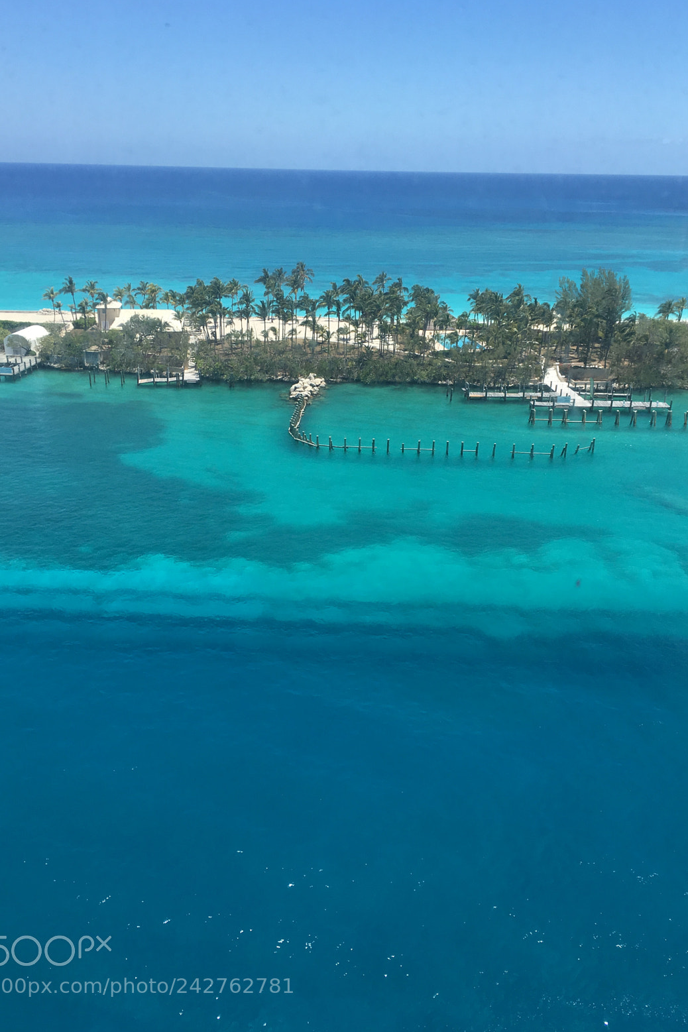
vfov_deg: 60.3
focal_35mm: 31
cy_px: 508
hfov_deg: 42.3
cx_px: 345
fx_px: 889
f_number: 2.2
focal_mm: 4.15
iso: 25
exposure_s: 1/1374
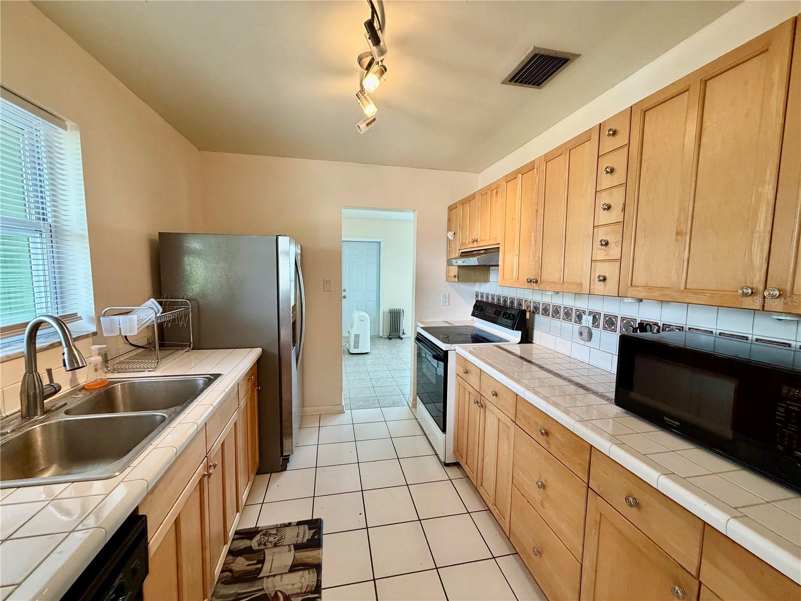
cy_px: 300
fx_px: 324
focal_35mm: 14
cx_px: 400
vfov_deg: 85.7
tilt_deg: -7.8
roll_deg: +0.0
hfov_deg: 102.1
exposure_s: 1/121
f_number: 2.2
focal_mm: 2.22
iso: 320
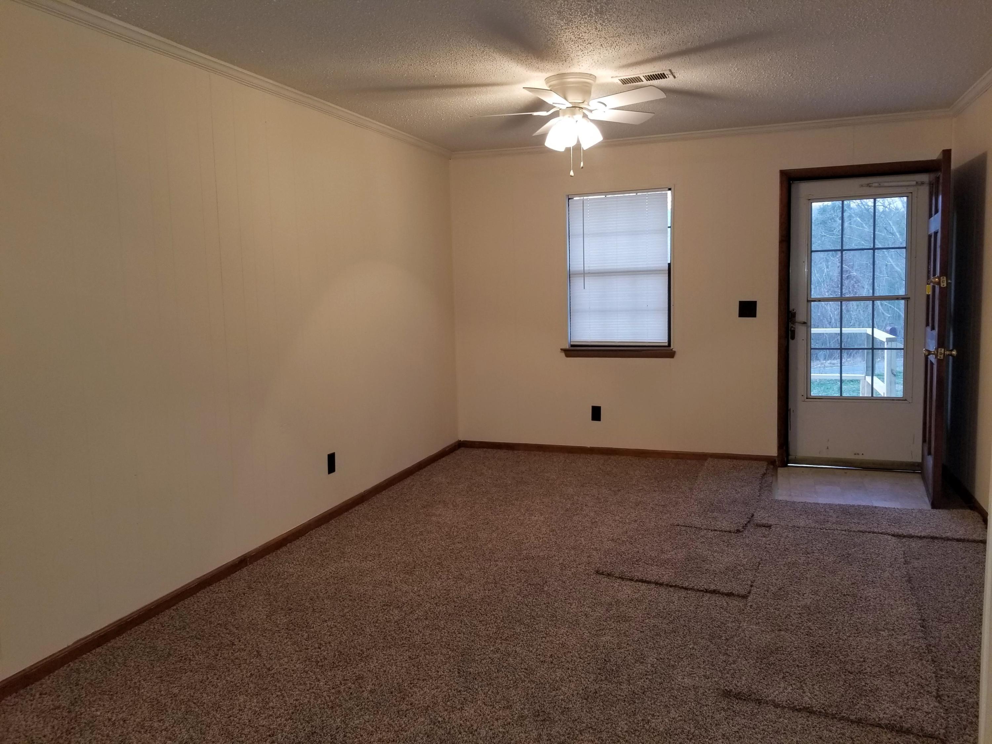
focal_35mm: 26
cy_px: 372
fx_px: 745
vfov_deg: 53.1
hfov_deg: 67.3
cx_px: 496
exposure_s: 1/30
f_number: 1.7
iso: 100
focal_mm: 4.25
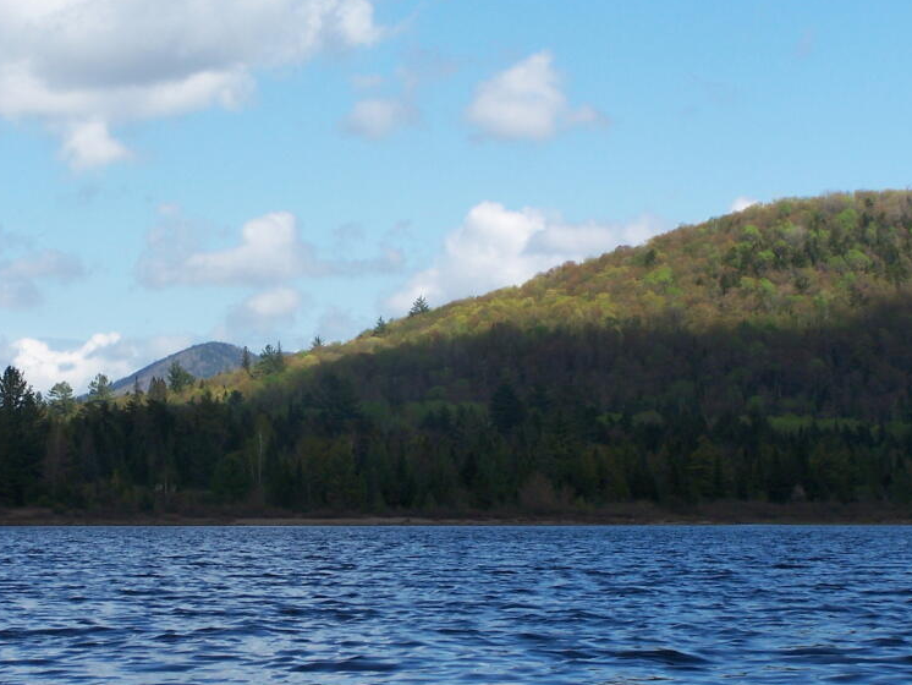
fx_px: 3400
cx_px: 400
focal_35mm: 129
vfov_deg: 11.5
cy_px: 366
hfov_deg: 15.3
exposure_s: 1/640
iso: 80
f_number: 4.5
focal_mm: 15.6
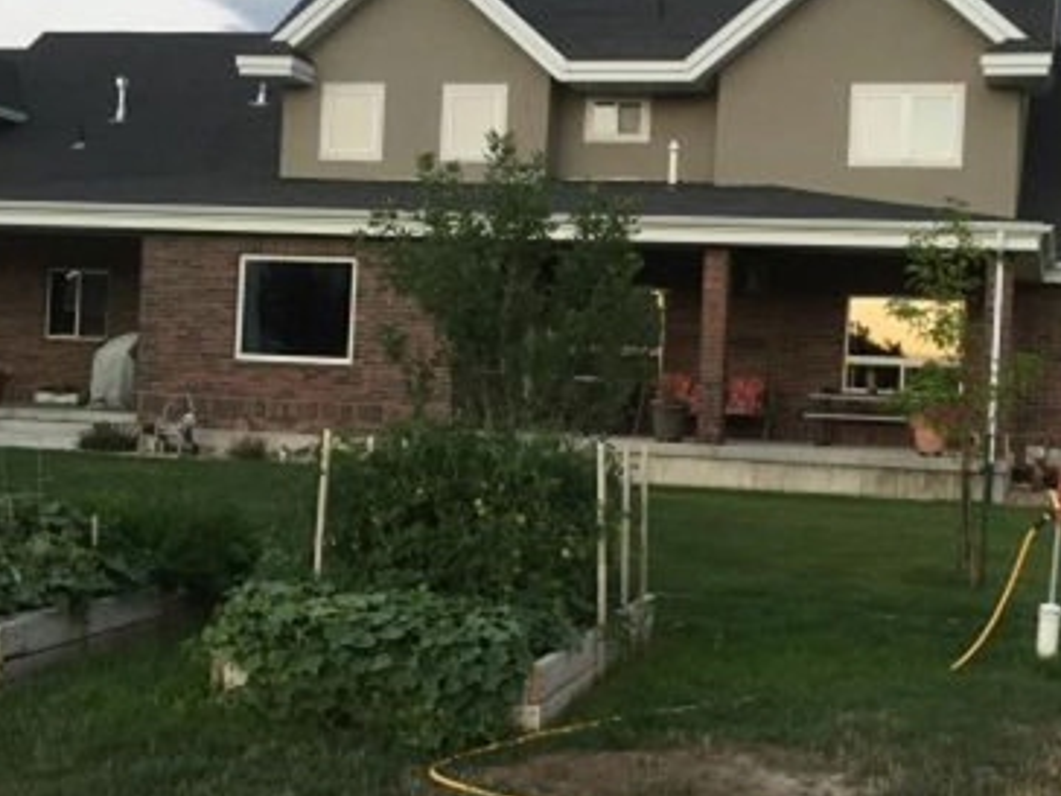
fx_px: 1563
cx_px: 691
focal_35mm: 51
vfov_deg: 28.6
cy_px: 382
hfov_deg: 37.2
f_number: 2.2
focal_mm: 4.15
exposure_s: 1/30
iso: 80
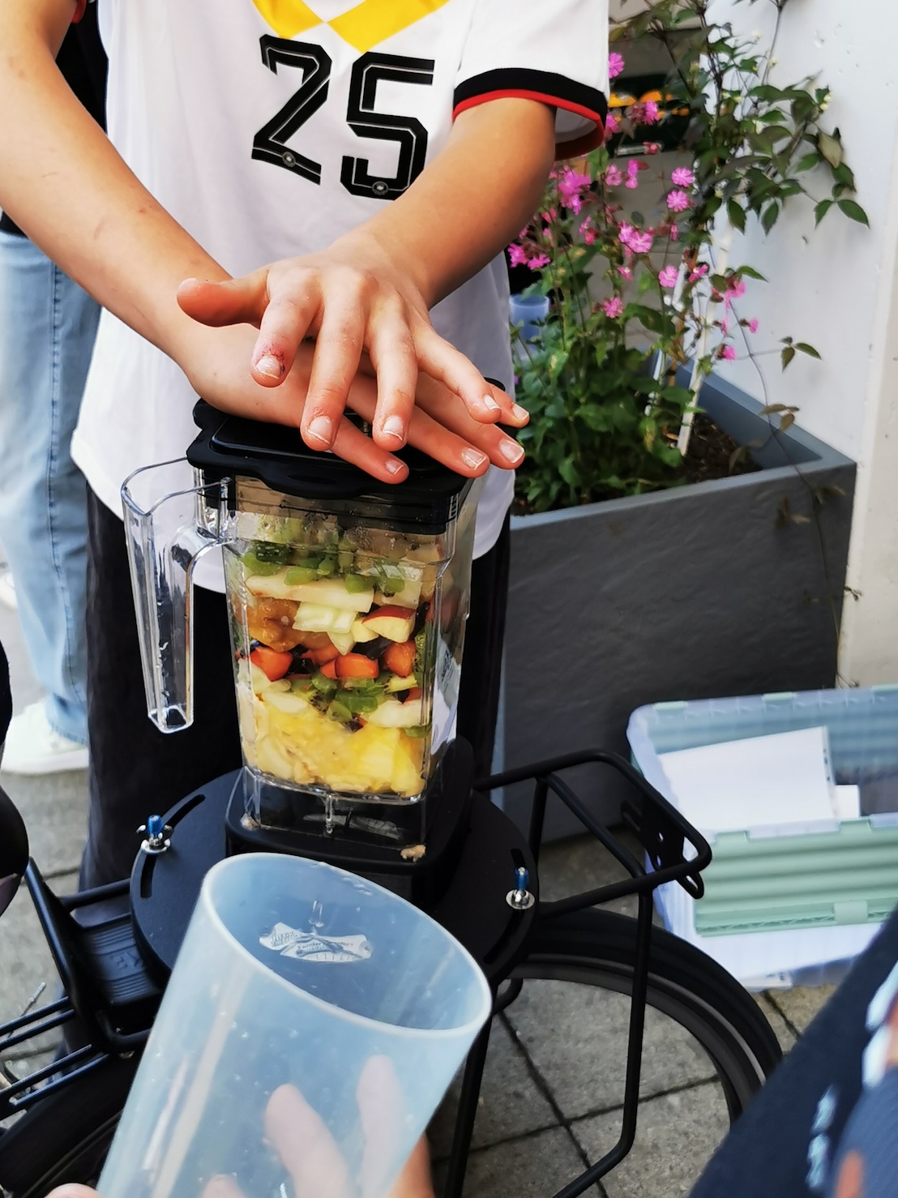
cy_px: 456
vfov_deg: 41.8
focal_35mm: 45
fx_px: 1557
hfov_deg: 32.0
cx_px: 333
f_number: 1.6
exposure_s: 1/527
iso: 50
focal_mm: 5.56
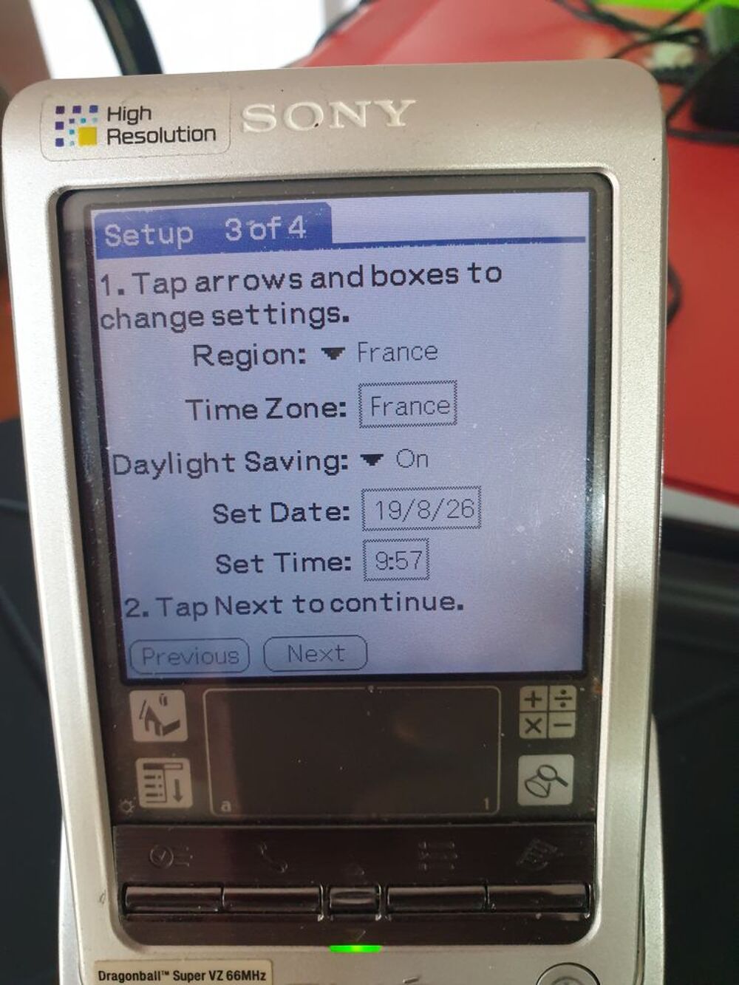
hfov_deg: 53.1
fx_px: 740
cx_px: 370
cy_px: 492
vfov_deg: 67.3
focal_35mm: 26
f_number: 2.4
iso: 400
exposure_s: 1/50
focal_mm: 4.3
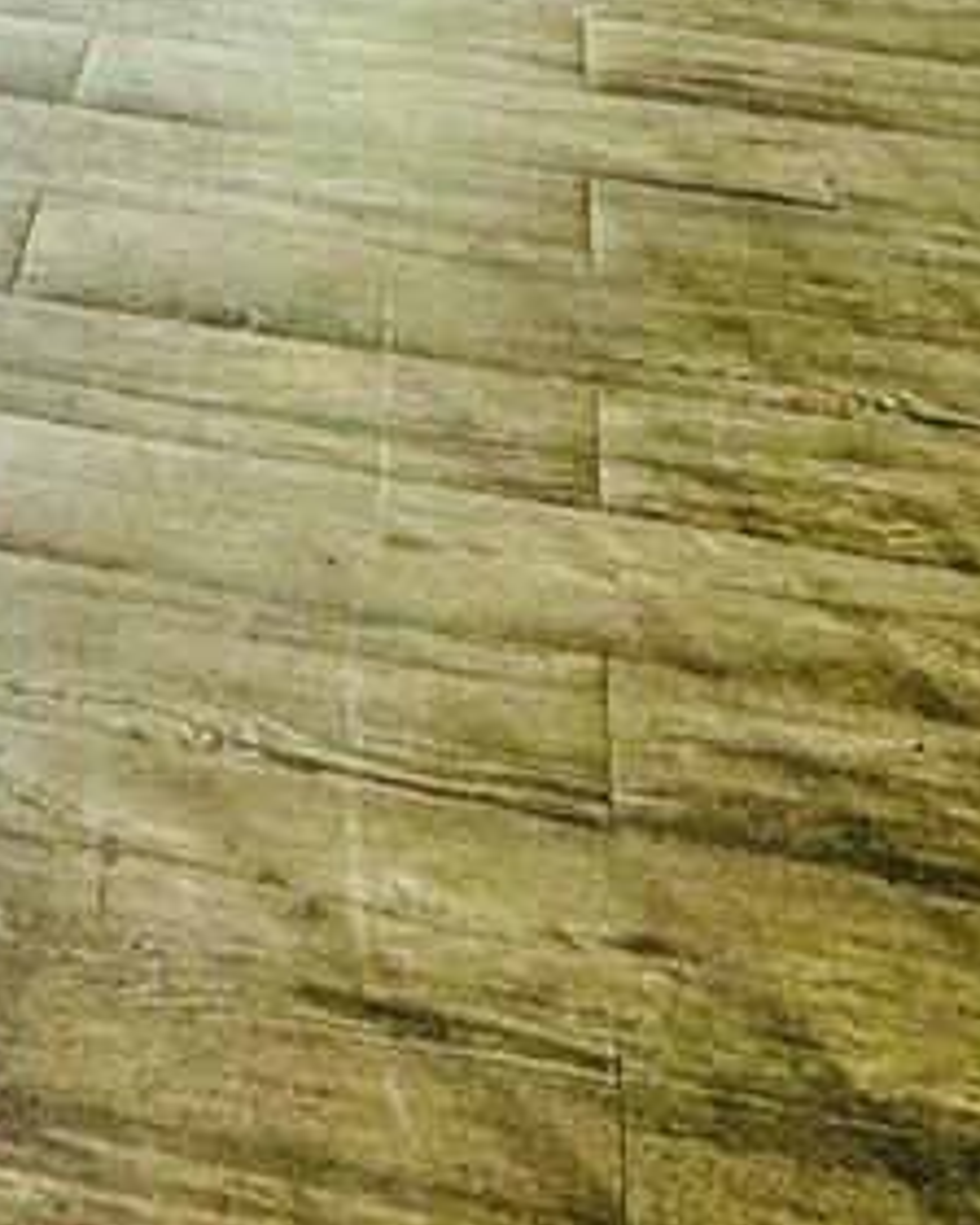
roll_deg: -0.5
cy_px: -1116
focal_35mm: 78
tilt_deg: -4.3
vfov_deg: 18.1
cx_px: -197
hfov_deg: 18.6
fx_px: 2828
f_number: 2.2
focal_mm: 2.22
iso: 80
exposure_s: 1/99
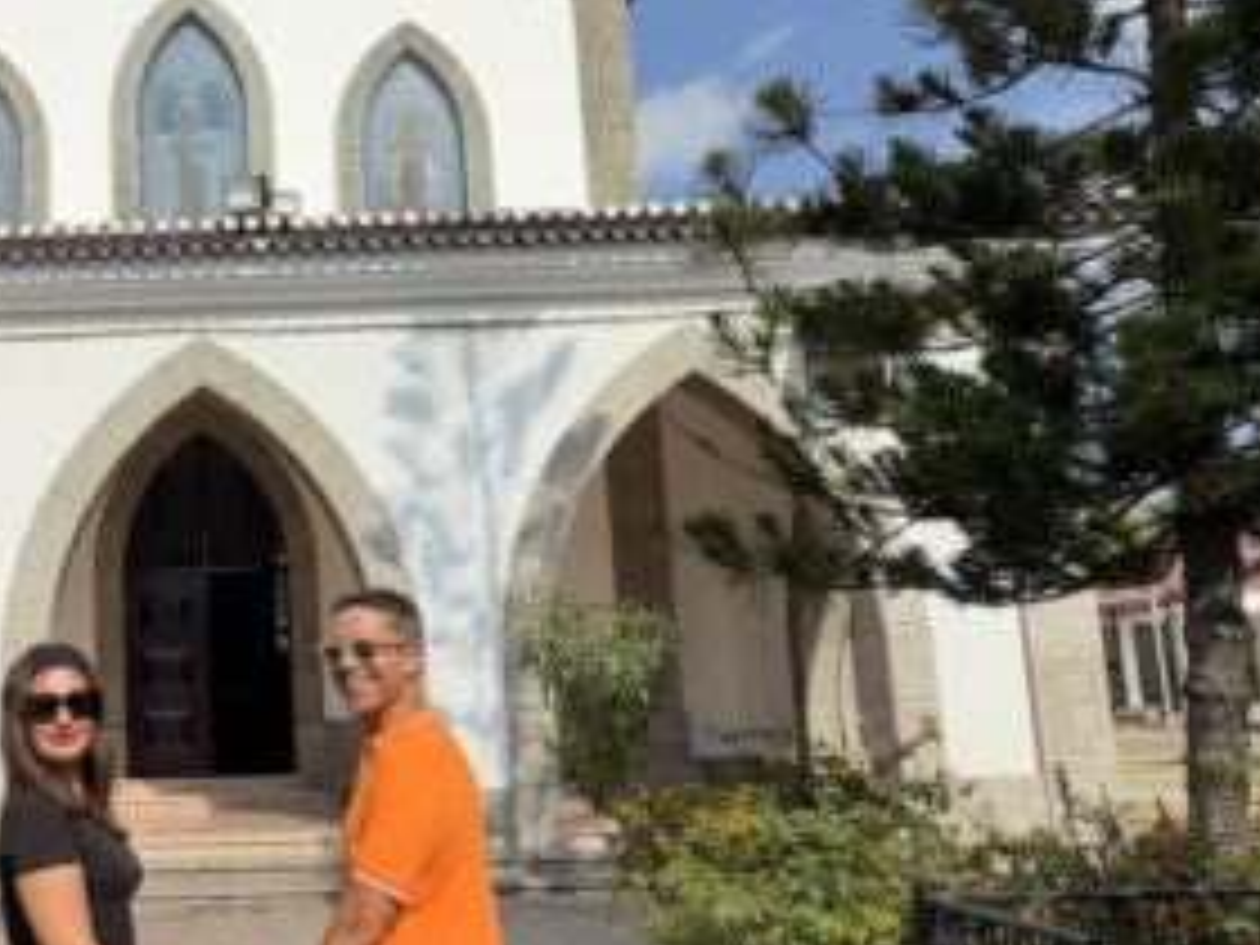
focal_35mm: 40
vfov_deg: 36.0
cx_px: 180
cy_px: 477
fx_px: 1456
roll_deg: +1.9
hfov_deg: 43.6
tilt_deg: +9.0
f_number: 2.2
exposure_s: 1/1105
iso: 20
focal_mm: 2.22
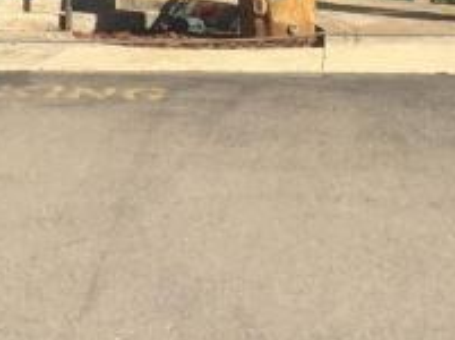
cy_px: -433
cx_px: 43
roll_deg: -0.1
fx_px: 1942
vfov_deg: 9.1
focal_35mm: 148
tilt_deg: +9.7
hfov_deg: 13.2
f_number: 2.2
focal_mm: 4.15
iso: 32
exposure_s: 1/1319
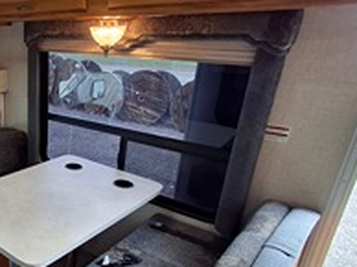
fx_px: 340
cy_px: 171
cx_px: 17
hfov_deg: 47.8
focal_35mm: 33
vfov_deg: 42.4
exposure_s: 1/40
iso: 40
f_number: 2.2
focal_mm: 1.64
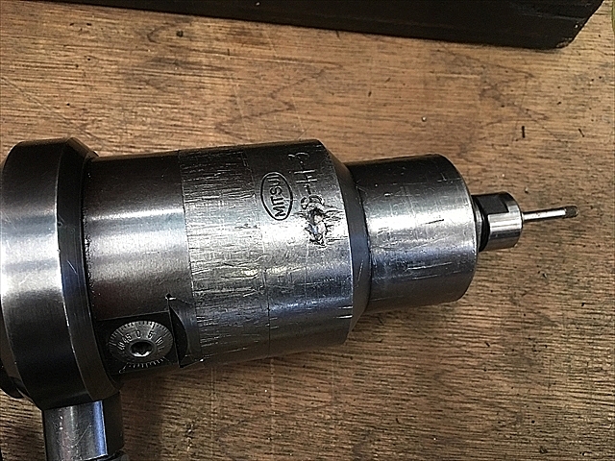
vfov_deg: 48.2
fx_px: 515
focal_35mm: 29
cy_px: 230
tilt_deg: -71.1
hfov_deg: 61.7
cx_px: 308
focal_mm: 4.15
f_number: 2.2
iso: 160
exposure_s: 1/30
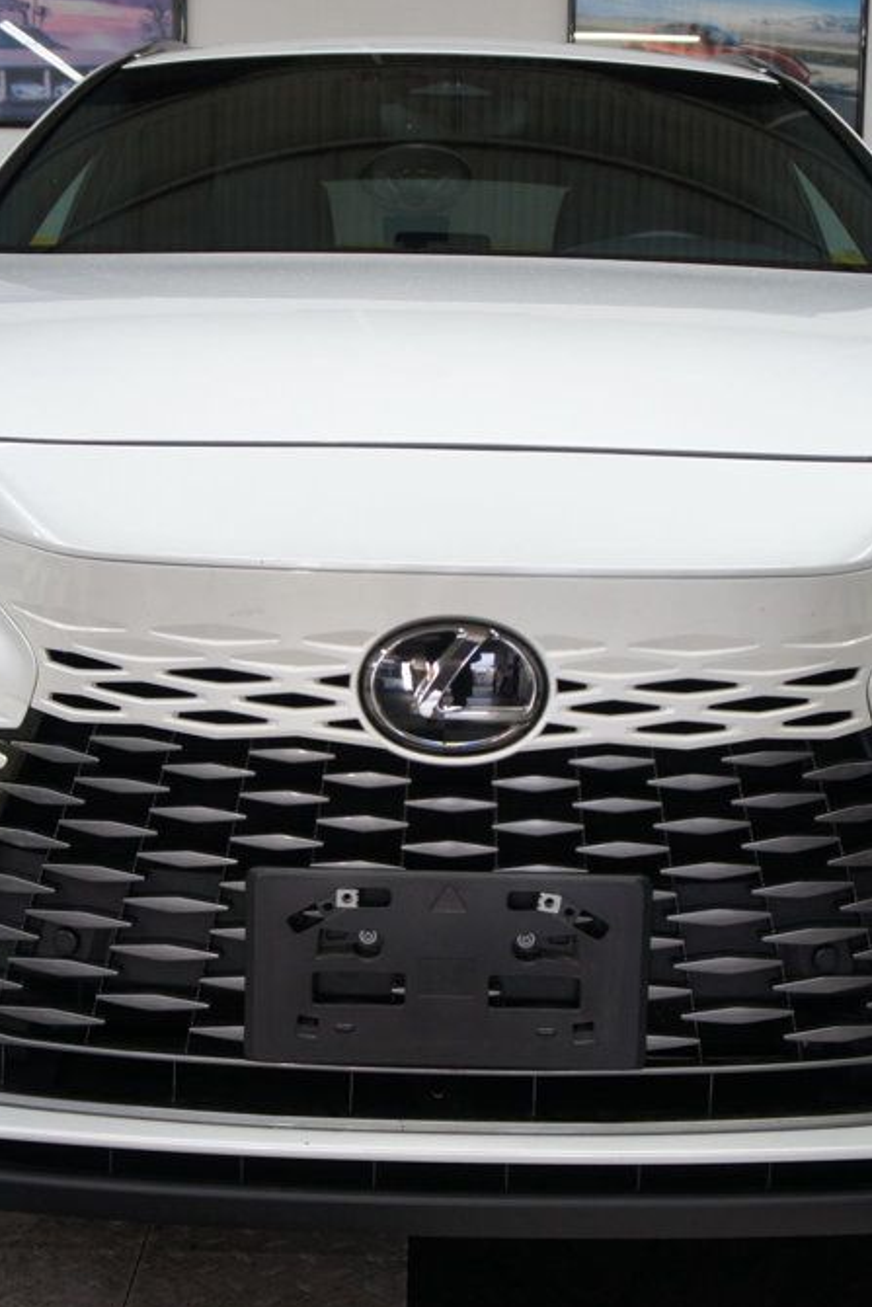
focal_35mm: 55
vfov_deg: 36.2
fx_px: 1997
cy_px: 657
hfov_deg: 24.6
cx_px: 437
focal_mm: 24
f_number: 4
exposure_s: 1/40
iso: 250
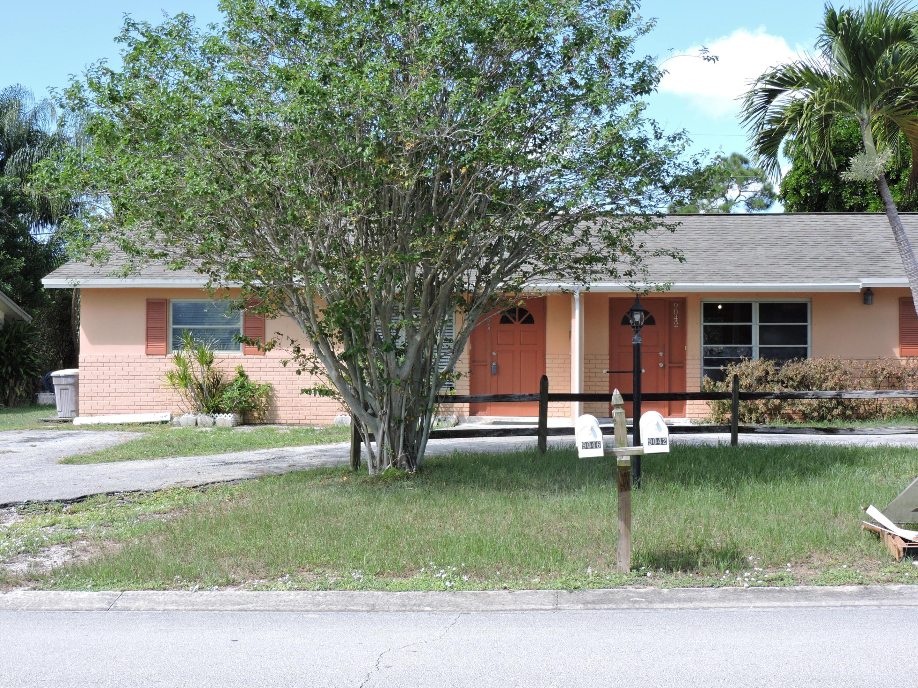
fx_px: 1246
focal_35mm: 47
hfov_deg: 40.4
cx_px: 459
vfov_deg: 30.9
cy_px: 344
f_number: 3.5
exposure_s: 1/400
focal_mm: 8.4
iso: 100
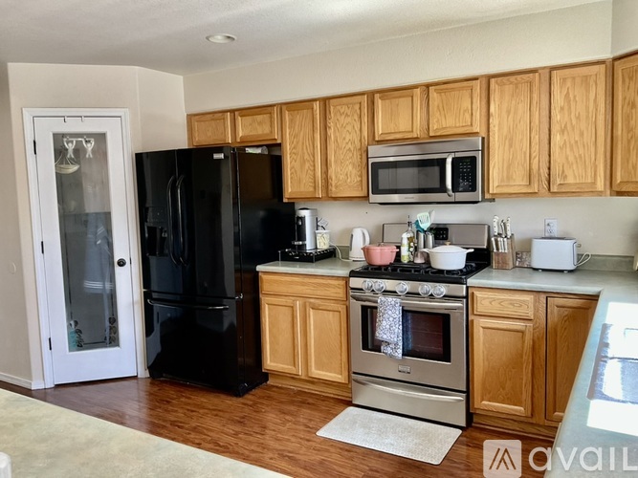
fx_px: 534
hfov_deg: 61.7
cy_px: 239
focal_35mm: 29
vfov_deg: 48.2
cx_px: 319
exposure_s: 1/60
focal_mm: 3
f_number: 1.8
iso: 64
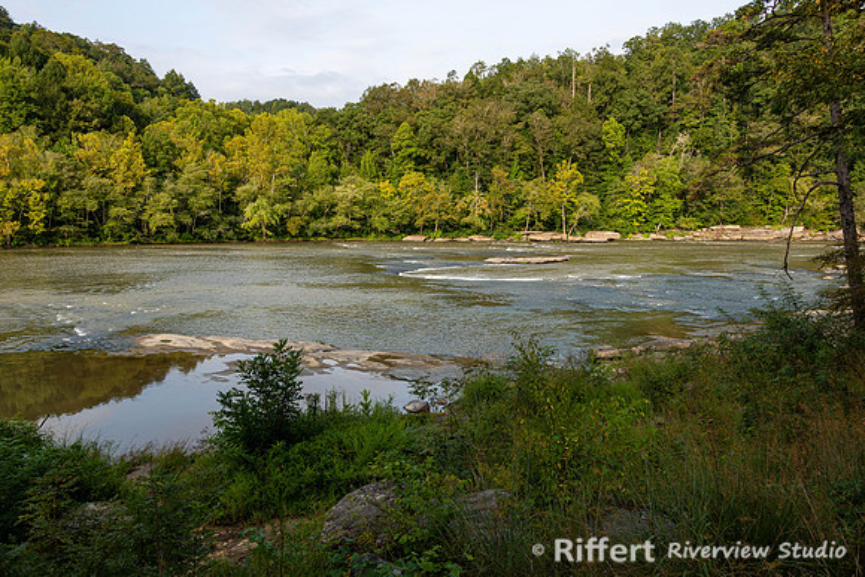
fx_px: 673
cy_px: 288
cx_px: 432
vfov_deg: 46.4
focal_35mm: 28
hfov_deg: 65.5
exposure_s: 1/160
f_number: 8
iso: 110
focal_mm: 28
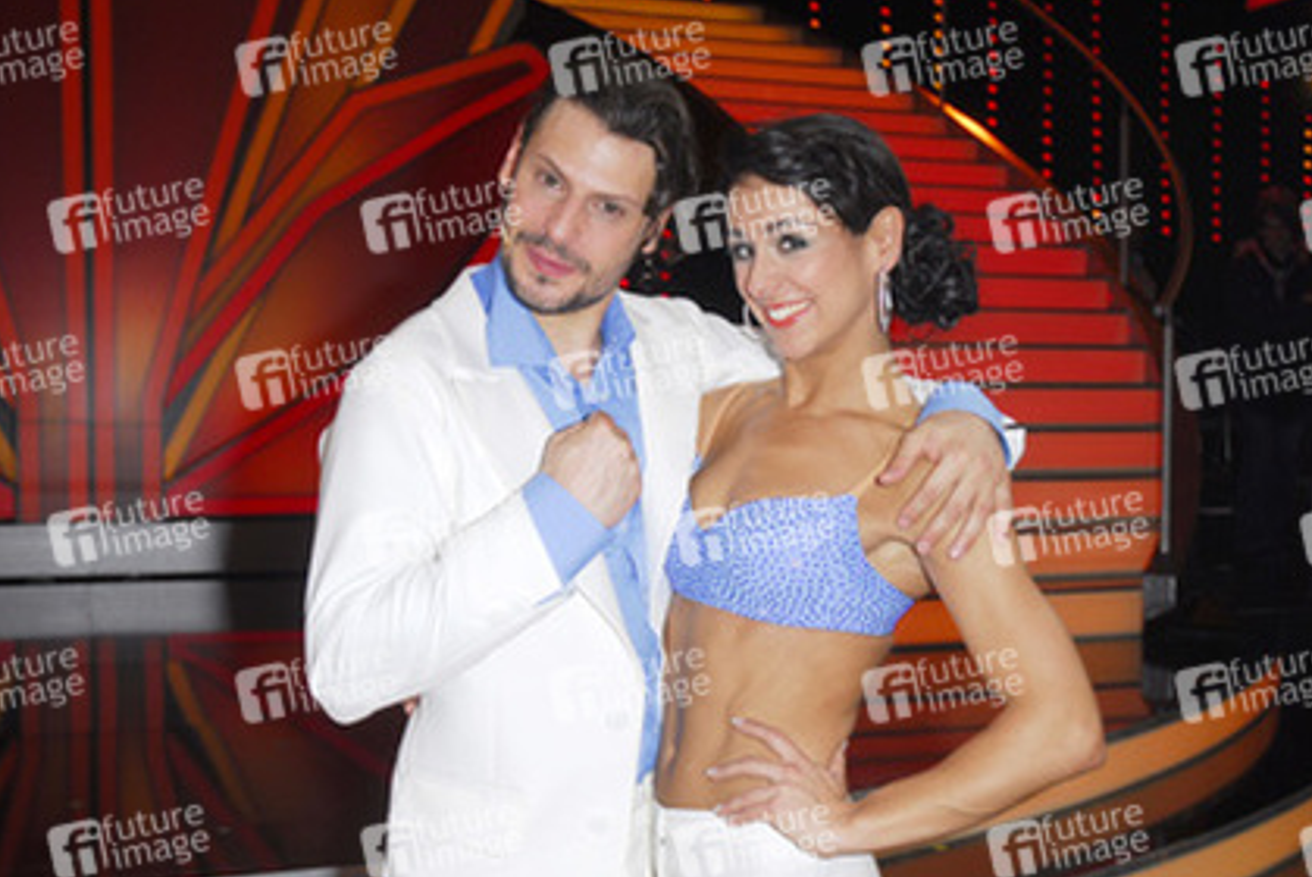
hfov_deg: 42.3
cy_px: 451
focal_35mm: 47
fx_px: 1697
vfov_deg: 29.0
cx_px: 667
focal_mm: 29
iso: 200
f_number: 5
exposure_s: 1/60
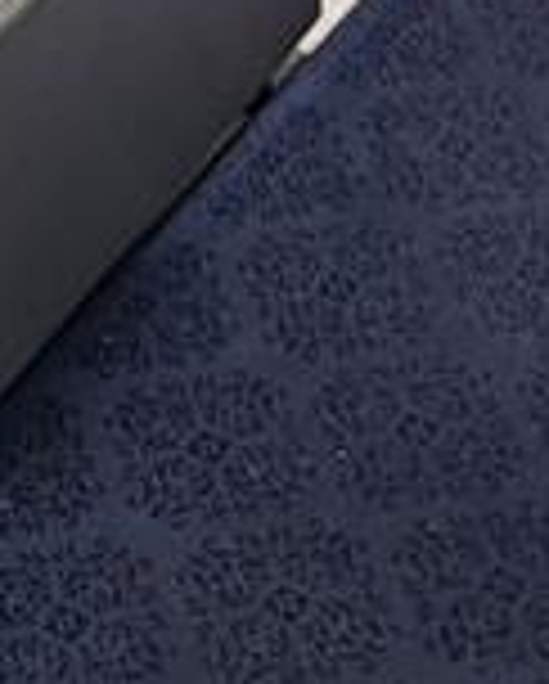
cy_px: -1822
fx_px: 3750
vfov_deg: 7.8
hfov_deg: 8.4
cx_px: 108
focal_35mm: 185
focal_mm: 6.76
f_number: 1.78
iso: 320
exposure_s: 1/60
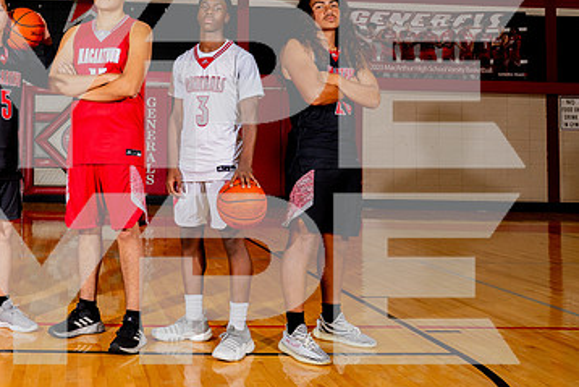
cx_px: 113
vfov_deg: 28.1
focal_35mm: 47
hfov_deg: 40.1
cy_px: 83
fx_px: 756
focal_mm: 29
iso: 800
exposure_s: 1/250
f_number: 8
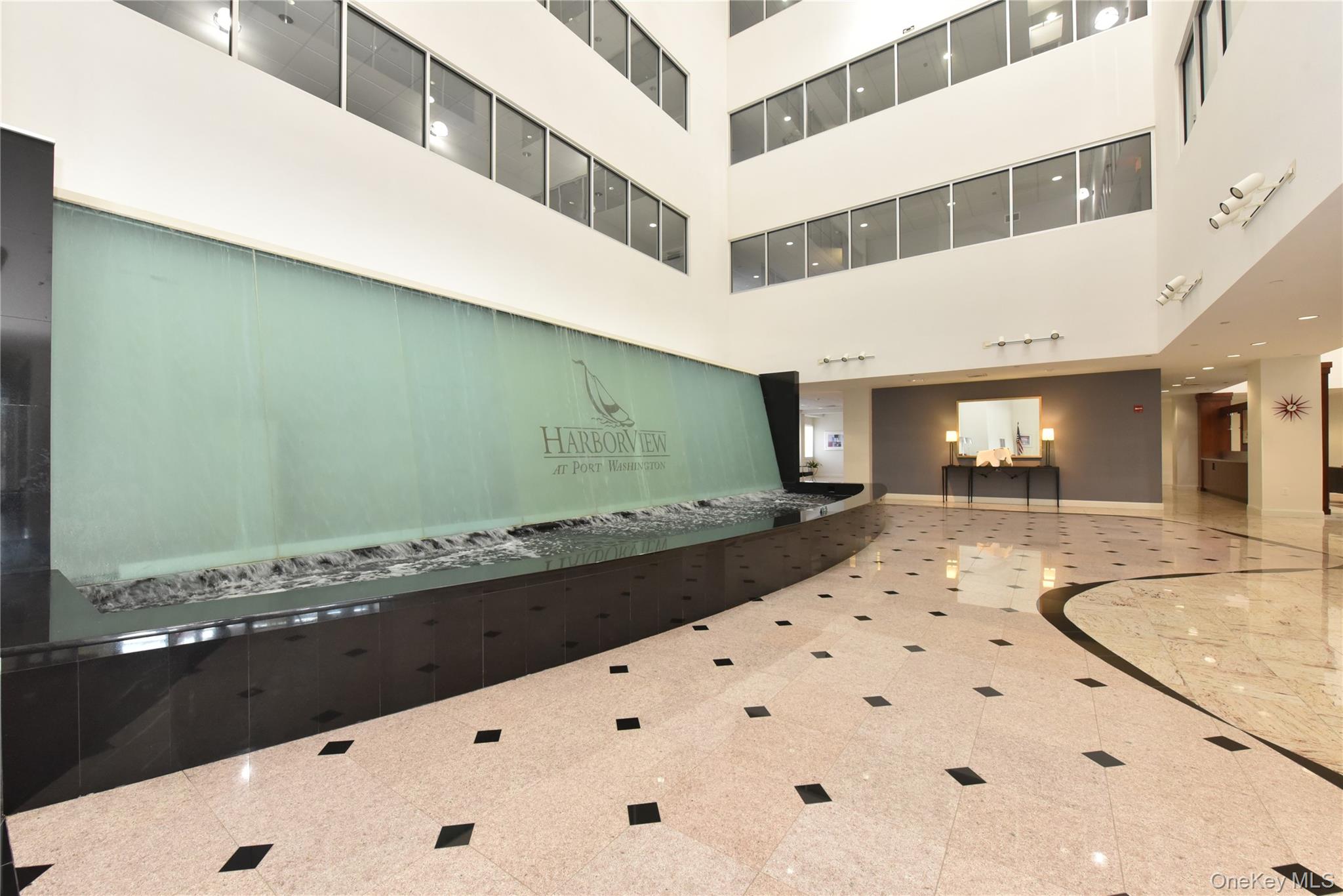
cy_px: 448
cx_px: 672
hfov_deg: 104.2
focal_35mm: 14
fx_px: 522
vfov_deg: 81.2
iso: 2500
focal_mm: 14
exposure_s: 1/40
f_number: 10
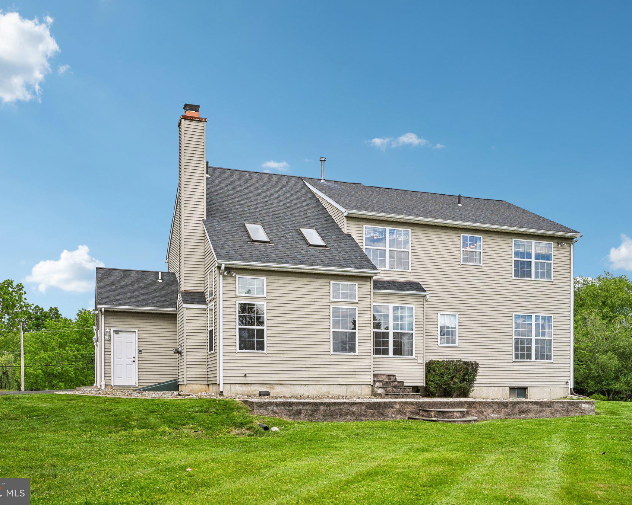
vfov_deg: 43.4
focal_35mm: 34
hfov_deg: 52.8
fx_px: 636
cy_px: 251
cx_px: 329
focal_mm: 30
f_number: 8
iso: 800
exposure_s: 1/1600
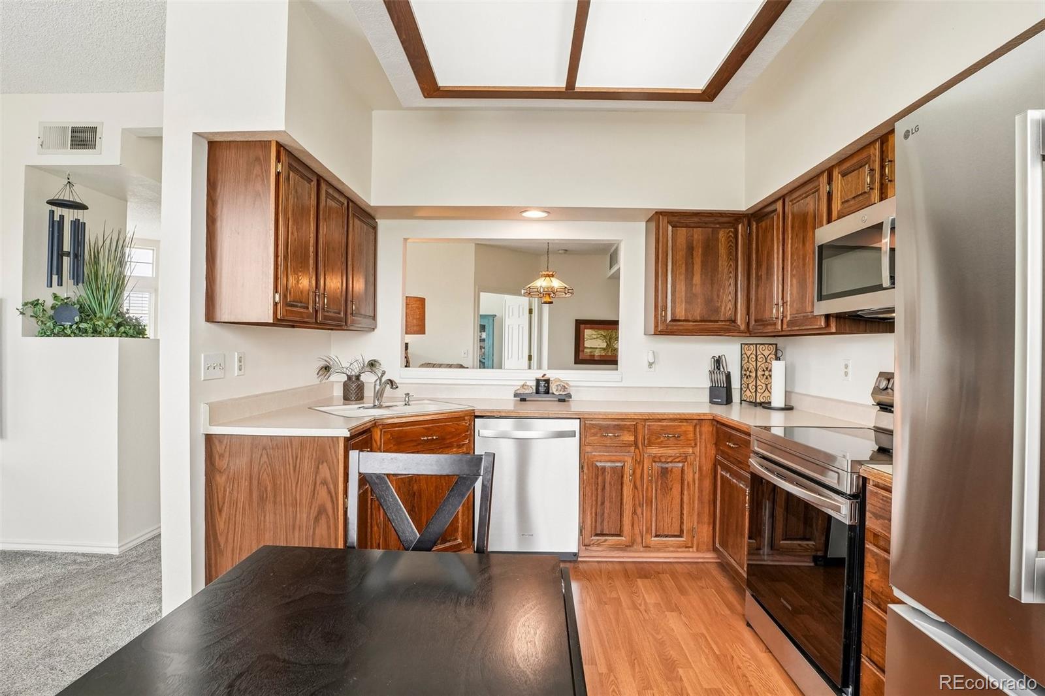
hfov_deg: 95.0
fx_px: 479
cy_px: 348
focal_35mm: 16
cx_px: 522
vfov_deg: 72.0
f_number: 8
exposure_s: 1/30
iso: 250
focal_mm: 11
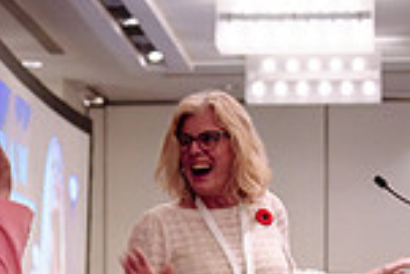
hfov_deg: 11.9
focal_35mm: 173
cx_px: 195
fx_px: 1972
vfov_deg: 7.7
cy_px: 467
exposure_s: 1/100
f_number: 2.8
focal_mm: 33
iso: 1600
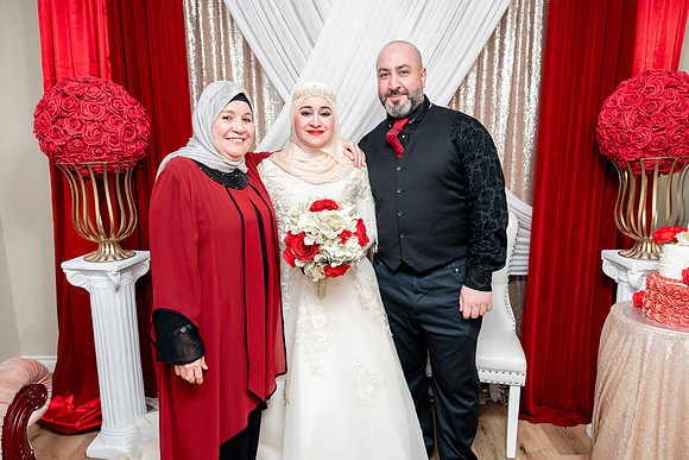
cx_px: 344
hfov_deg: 73.7
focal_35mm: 24
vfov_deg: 53.2
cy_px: 230
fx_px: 459
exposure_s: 1/160
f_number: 2.8
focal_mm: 24
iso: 2500
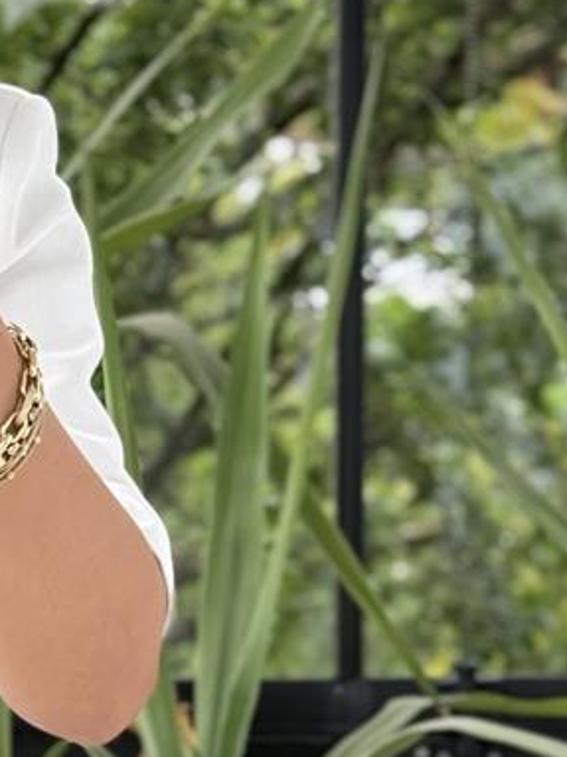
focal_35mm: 167
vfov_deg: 11.8
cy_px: 689
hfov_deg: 8.7
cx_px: -186
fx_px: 3649
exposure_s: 1/346
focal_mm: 6.76
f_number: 1.78
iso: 80
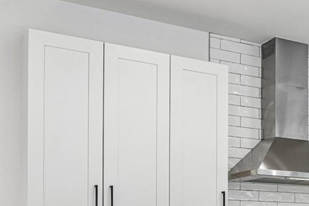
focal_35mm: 62
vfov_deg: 20.5
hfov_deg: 28.4
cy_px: 246
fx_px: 532
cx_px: 366
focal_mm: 12
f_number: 8
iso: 160
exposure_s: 1/30
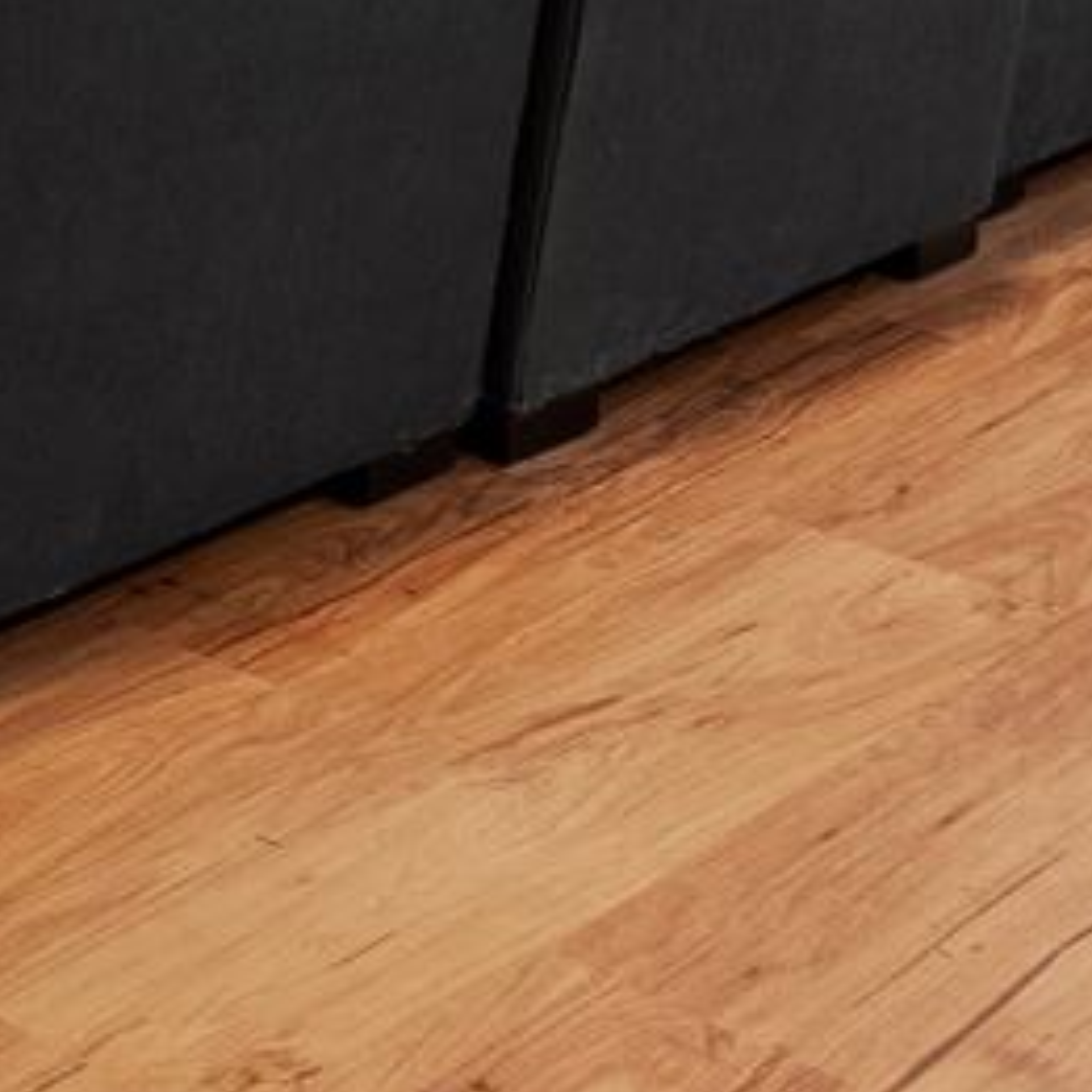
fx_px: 3391
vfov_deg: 15.4
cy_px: -962
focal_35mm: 95
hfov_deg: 15.8
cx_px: -841
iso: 250
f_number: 8
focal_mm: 12
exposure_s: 1/5
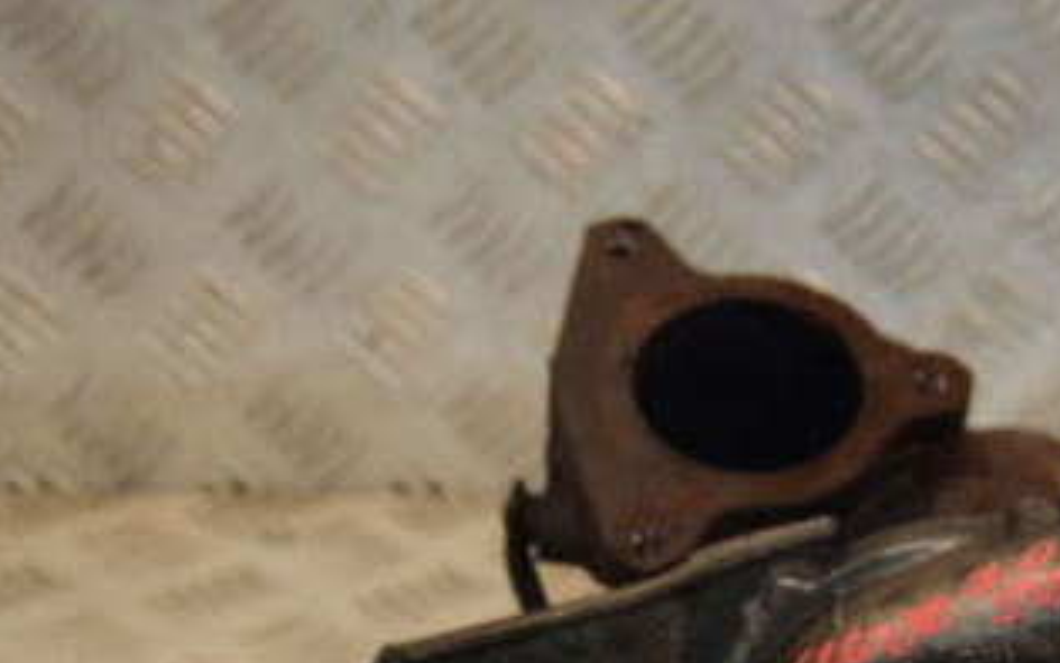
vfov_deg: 10.5
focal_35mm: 124
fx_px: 3583
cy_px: 525
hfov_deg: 16.7
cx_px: 885
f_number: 4.8
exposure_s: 1/200
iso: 800
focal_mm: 40
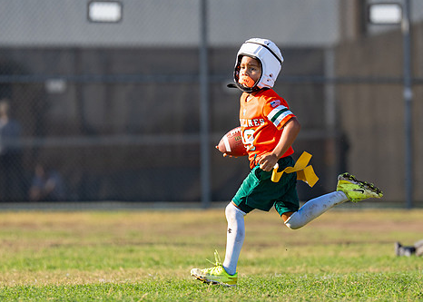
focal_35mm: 469
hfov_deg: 4.3
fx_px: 5635
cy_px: 145
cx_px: 271
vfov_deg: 3.1
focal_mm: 200
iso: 160
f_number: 2.8
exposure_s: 1/2500
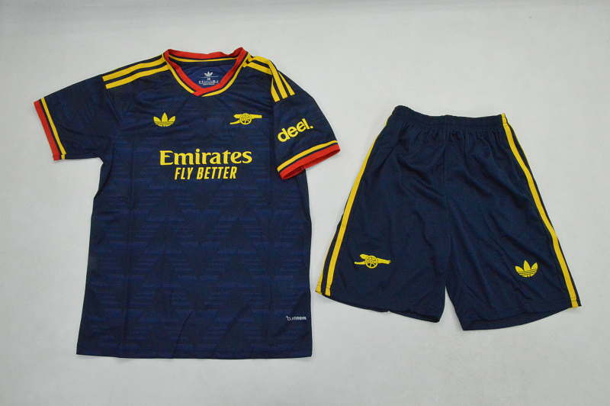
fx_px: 533
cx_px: 305
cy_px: 203
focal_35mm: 32
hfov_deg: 59.5
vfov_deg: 41.6
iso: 6400
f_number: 25
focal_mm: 21
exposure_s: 1/160
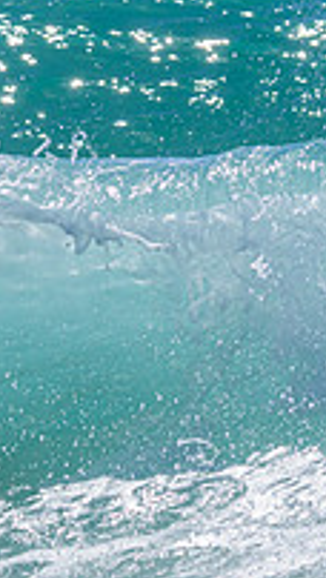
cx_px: 865
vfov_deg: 1.6
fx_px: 20725
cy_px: 92
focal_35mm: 1352
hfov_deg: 0.9
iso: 720
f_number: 11
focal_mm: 380
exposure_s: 1/2000
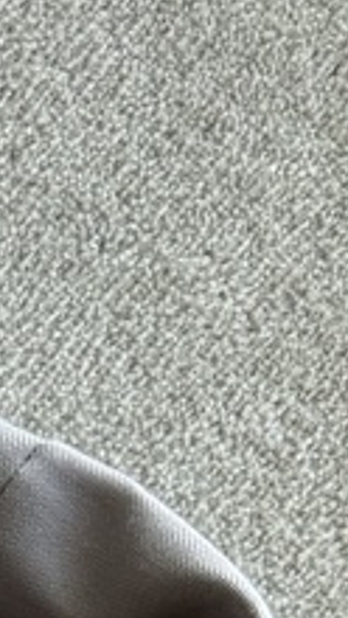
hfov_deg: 5.5
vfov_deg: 9.5
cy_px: 1691
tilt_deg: -81.4
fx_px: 3112
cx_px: -1100
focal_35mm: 190
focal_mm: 6.76
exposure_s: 1/121
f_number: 1.78
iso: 80
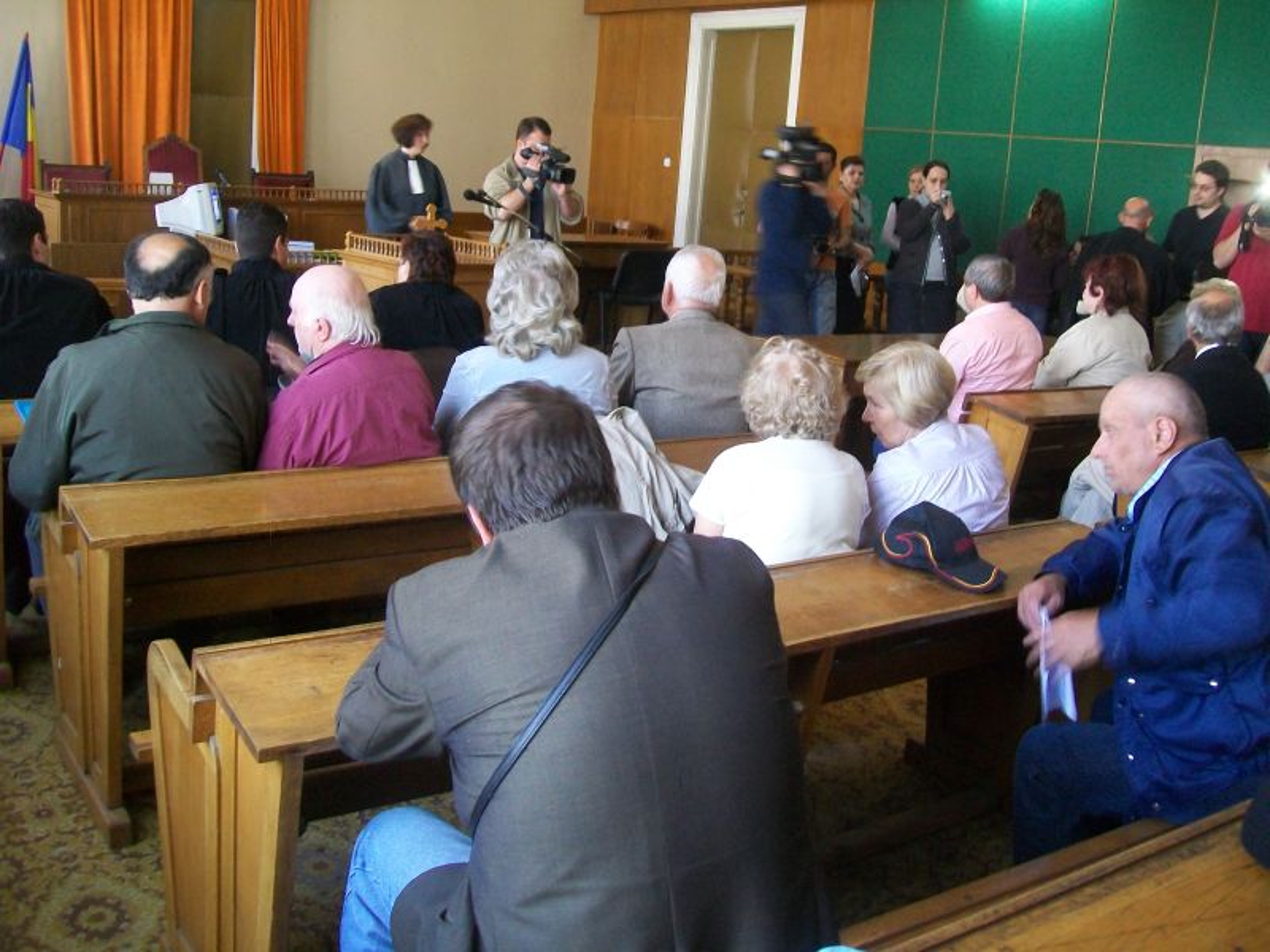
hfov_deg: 54.0
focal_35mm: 34
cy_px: 476
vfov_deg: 41.8
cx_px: 635
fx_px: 1247
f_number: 2.7
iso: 160
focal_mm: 6.1
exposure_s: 1/10
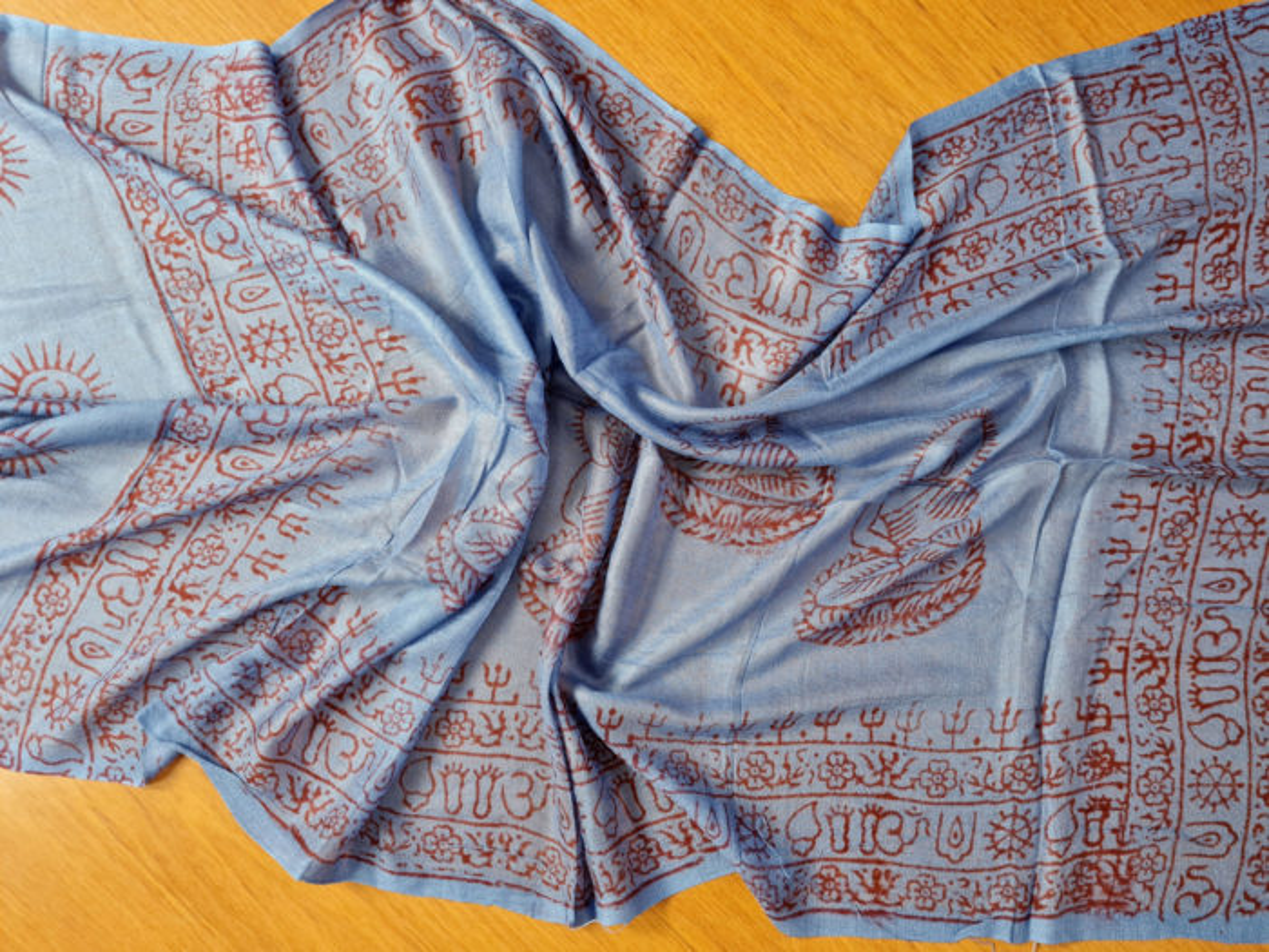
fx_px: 953
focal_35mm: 26
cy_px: 476
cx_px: 634
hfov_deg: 67.3
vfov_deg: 53.1
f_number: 1.8
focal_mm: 5.4
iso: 200
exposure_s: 1/60
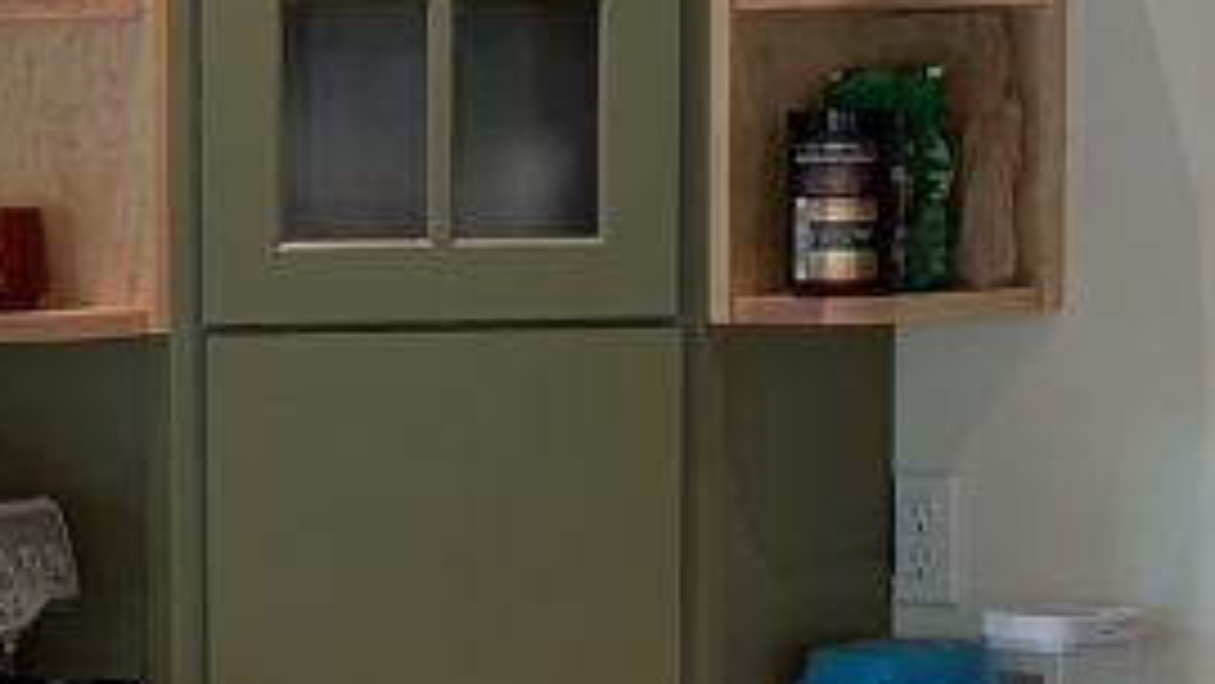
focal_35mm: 155
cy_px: 686
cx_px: 45
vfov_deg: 7.8
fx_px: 4995
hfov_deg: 13.7
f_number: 1.68
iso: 77
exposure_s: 1/24
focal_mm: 6.9
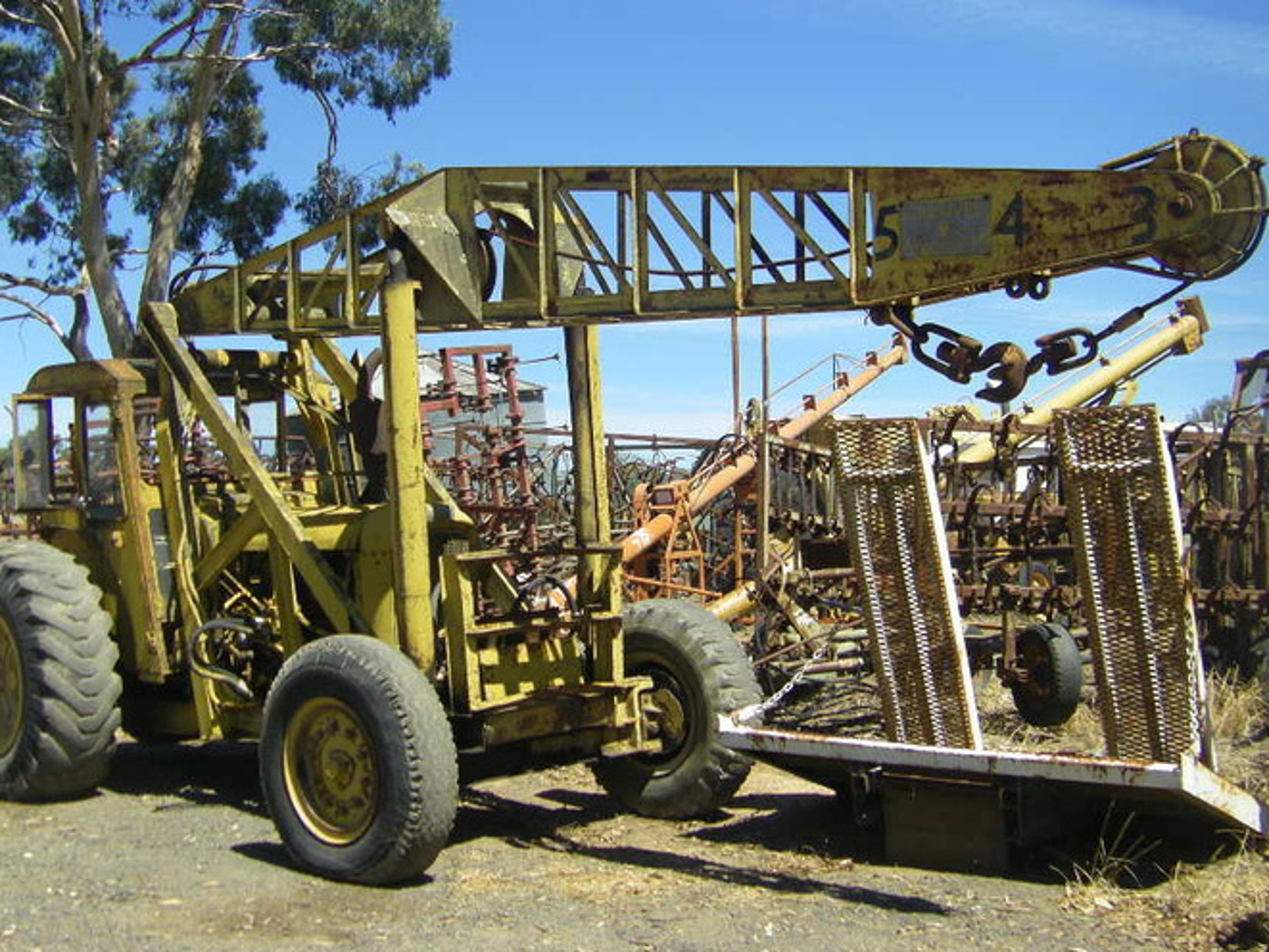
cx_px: 628
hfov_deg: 41.2
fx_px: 1687
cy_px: 428
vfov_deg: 31.5
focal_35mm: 46
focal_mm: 6.3
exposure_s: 1/160
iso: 64
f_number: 7
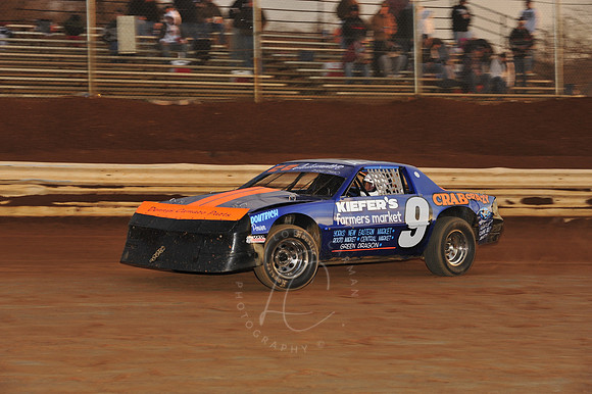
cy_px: 197
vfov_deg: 13.0
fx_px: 1726
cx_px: 296
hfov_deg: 19.5
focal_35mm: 105
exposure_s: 1/250
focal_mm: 105
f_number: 7.1
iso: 640
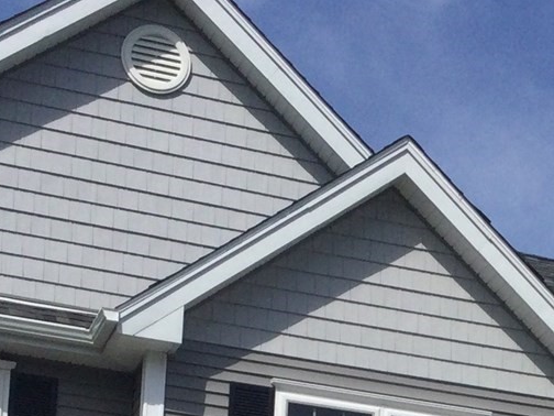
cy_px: 686
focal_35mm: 126
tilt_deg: +7.1
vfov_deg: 11.2
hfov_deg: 15.5
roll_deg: -4.1
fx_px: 2017
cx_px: 502
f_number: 2.4
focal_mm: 3.3
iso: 25
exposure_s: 1/2915
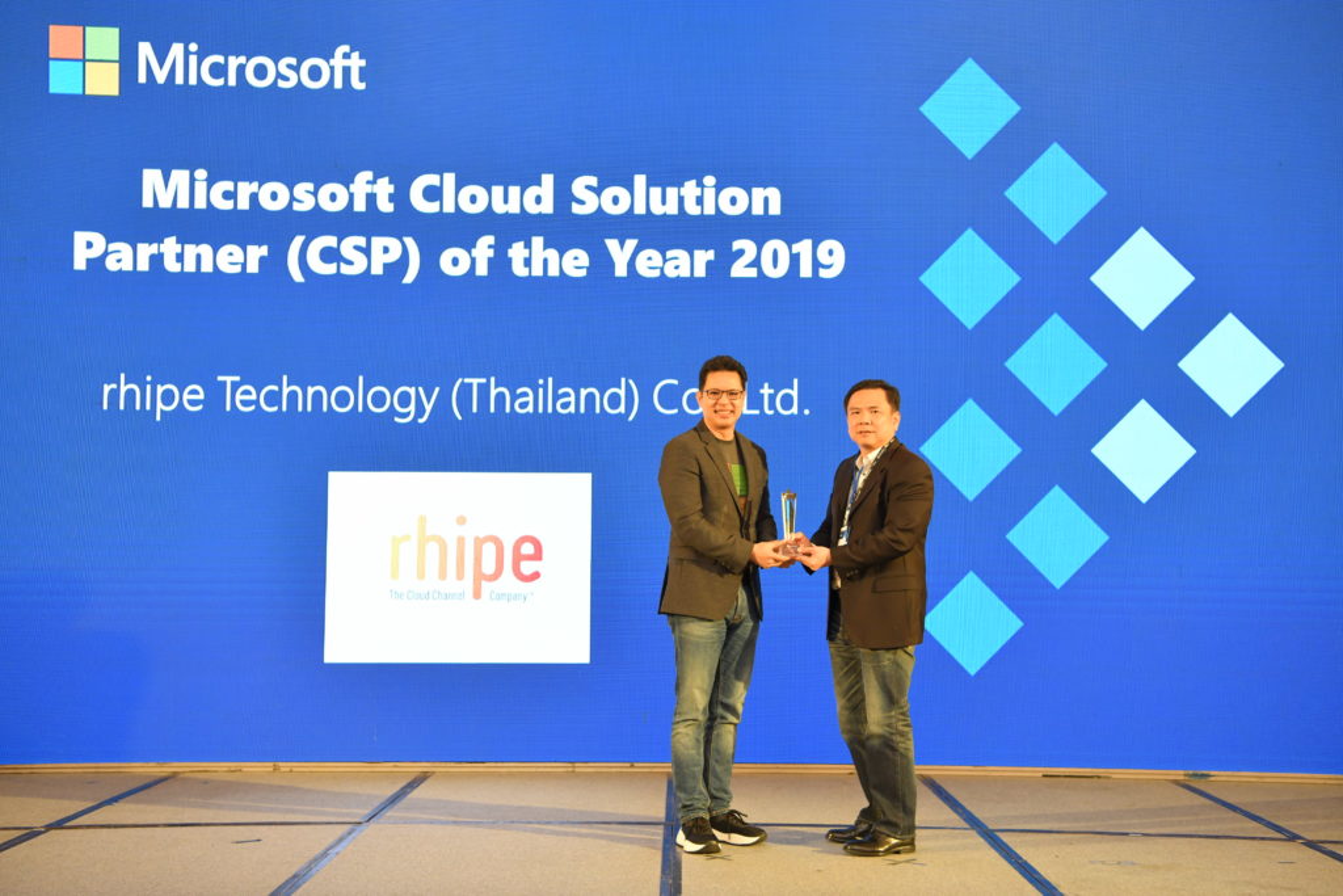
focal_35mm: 48
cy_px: 448
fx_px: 1791
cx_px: 672
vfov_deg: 28.1
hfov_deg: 41.1
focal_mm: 48
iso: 1000
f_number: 4
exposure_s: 1/100
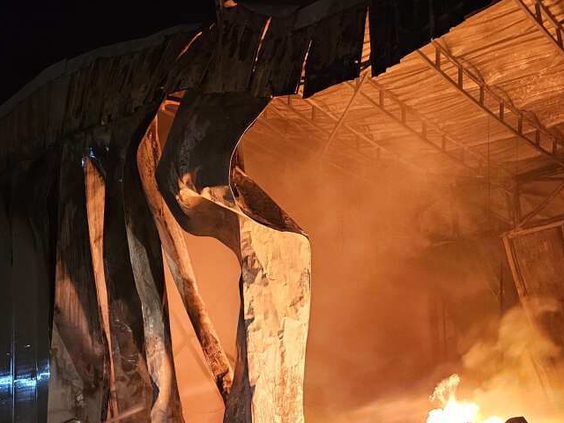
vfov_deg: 29.7
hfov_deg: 40.6
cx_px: 174
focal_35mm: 46
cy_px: 408
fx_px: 749
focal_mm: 6.3
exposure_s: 1/25
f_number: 1.7
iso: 640
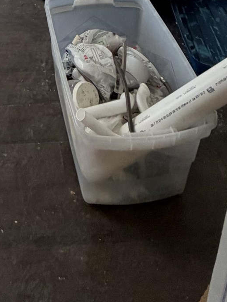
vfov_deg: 25.8
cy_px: -182
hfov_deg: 28.9
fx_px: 411
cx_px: -1
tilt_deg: -14.8
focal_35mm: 47
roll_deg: +0.4
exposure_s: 1/121
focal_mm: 2.22
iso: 250
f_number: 2.2
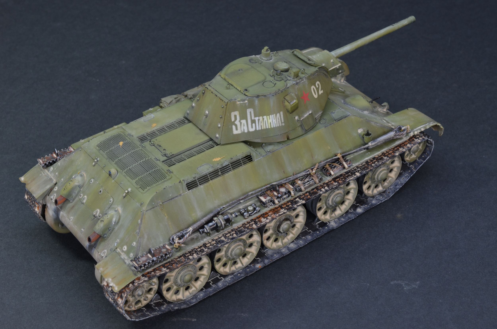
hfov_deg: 33.5
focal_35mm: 60
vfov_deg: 22.5
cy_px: 164
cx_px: 248
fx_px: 827
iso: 200
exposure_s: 1/5
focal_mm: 40
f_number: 16
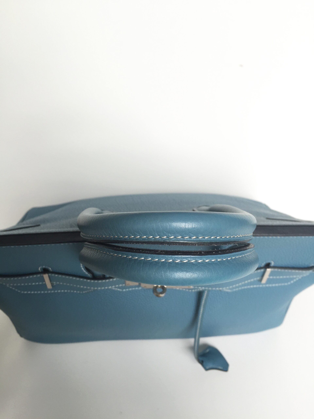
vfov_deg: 61.7
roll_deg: +0.6
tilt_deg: -33.8
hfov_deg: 48.2
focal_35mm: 29
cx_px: 157
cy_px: 210
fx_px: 351
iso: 40
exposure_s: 1/120
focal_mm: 4.15
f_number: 2.2
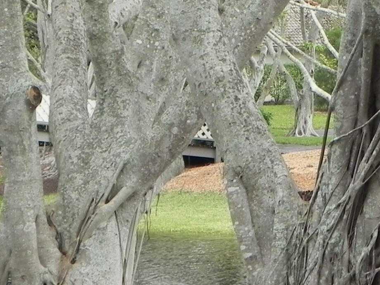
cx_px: 322
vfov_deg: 6.9
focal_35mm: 216
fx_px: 2371
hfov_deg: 9.1
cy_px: 88
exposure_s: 1/146
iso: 160
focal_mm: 11.8
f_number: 4.5
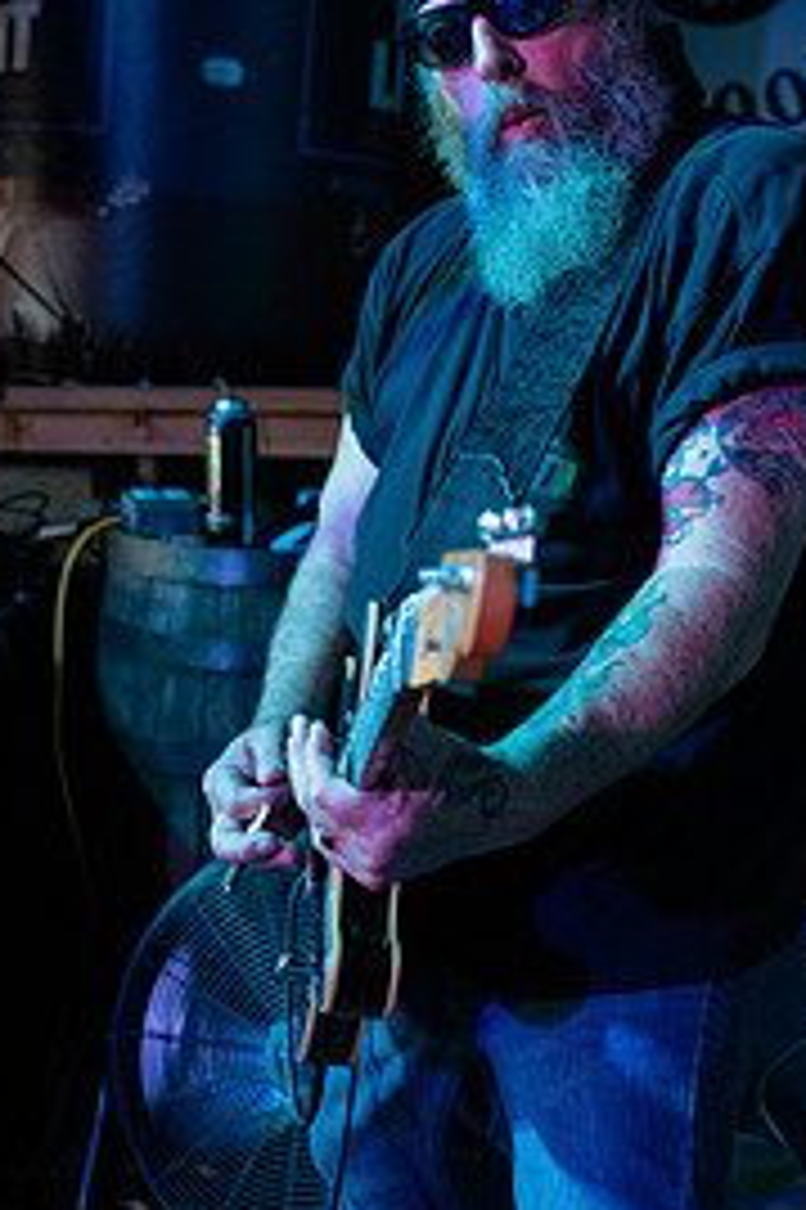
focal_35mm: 56
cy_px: 612
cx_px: 468
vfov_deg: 35.7
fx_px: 1883
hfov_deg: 24.1
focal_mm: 33.5
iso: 2000
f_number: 4
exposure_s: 1/250
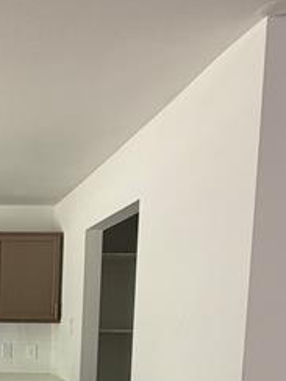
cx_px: -73
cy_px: 364
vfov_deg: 38.9
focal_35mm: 44
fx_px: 485
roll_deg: -1.1
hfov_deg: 27.9
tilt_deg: -4.7
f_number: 2.2
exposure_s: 1/121
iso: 250
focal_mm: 2.22
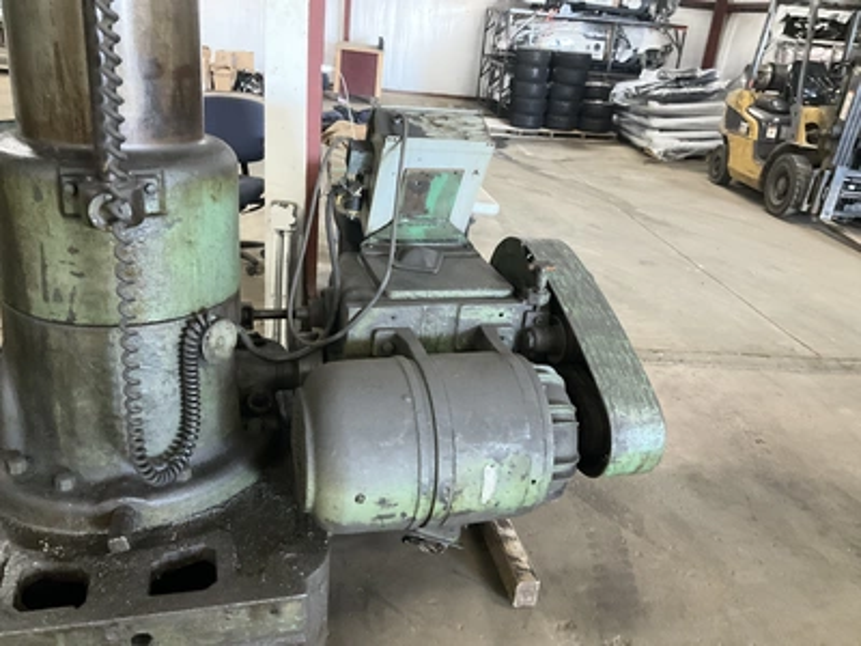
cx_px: 430
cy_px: 323
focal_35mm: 29
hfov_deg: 61.7
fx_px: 721
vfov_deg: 48.2
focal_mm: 3
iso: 320
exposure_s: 1/40
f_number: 1.8
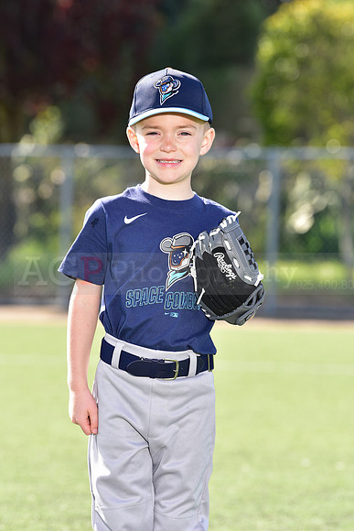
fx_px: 2948
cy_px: 266
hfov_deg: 6.9
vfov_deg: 10.3
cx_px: 177
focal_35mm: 200
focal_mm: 200
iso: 100
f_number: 5.6
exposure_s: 1/160
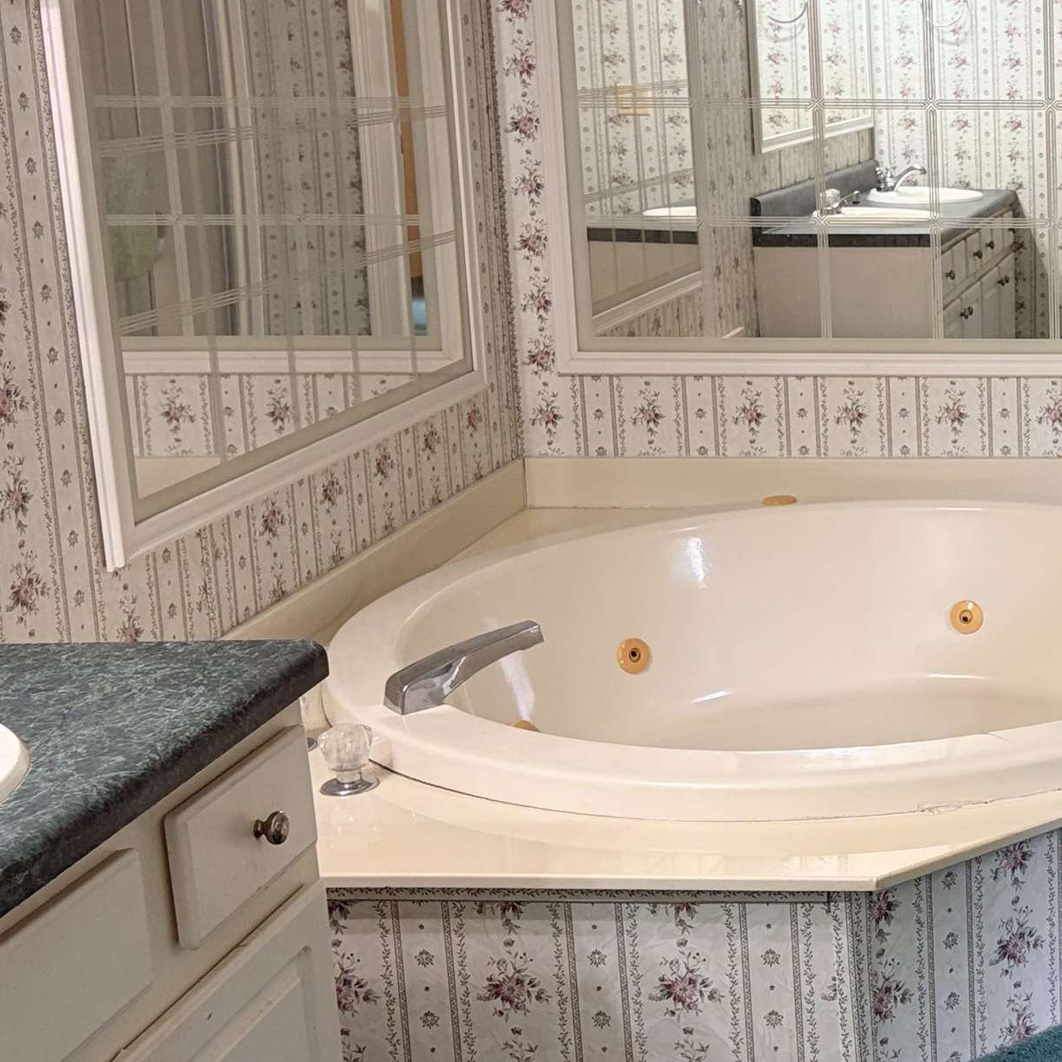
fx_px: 2013
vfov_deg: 29.5
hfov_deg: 26.9
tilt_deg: -10.5
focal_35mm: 58
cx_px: 1192
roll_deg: -0.3
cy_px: 424
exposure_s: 1/60
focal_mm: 5.96
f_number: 1.6
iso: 160
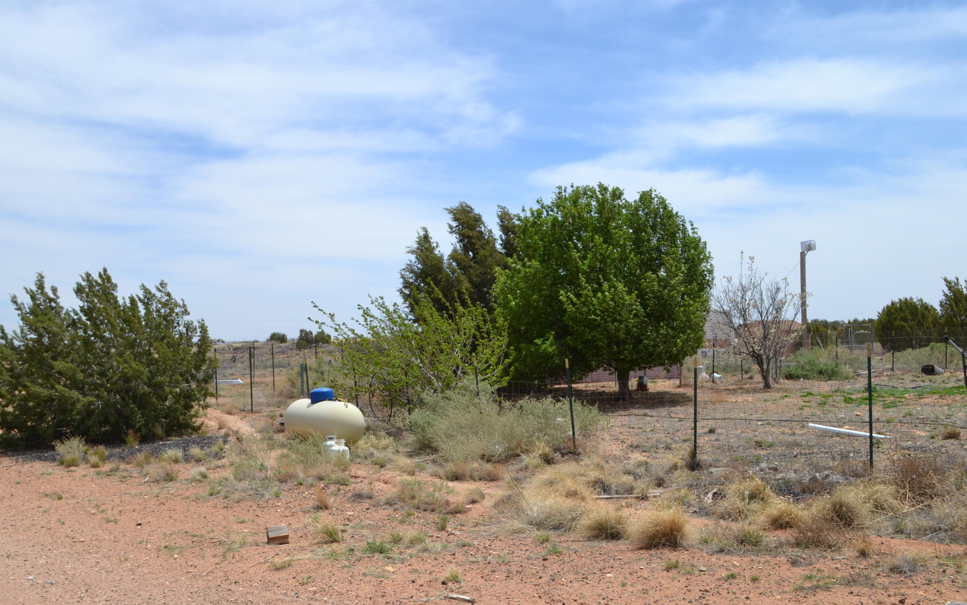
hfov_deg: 51.4
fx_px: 1001
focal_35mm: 38
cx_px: 427
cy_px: 345
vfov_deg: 33.5
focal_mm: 20
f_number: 9
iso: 100
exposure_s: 1/320
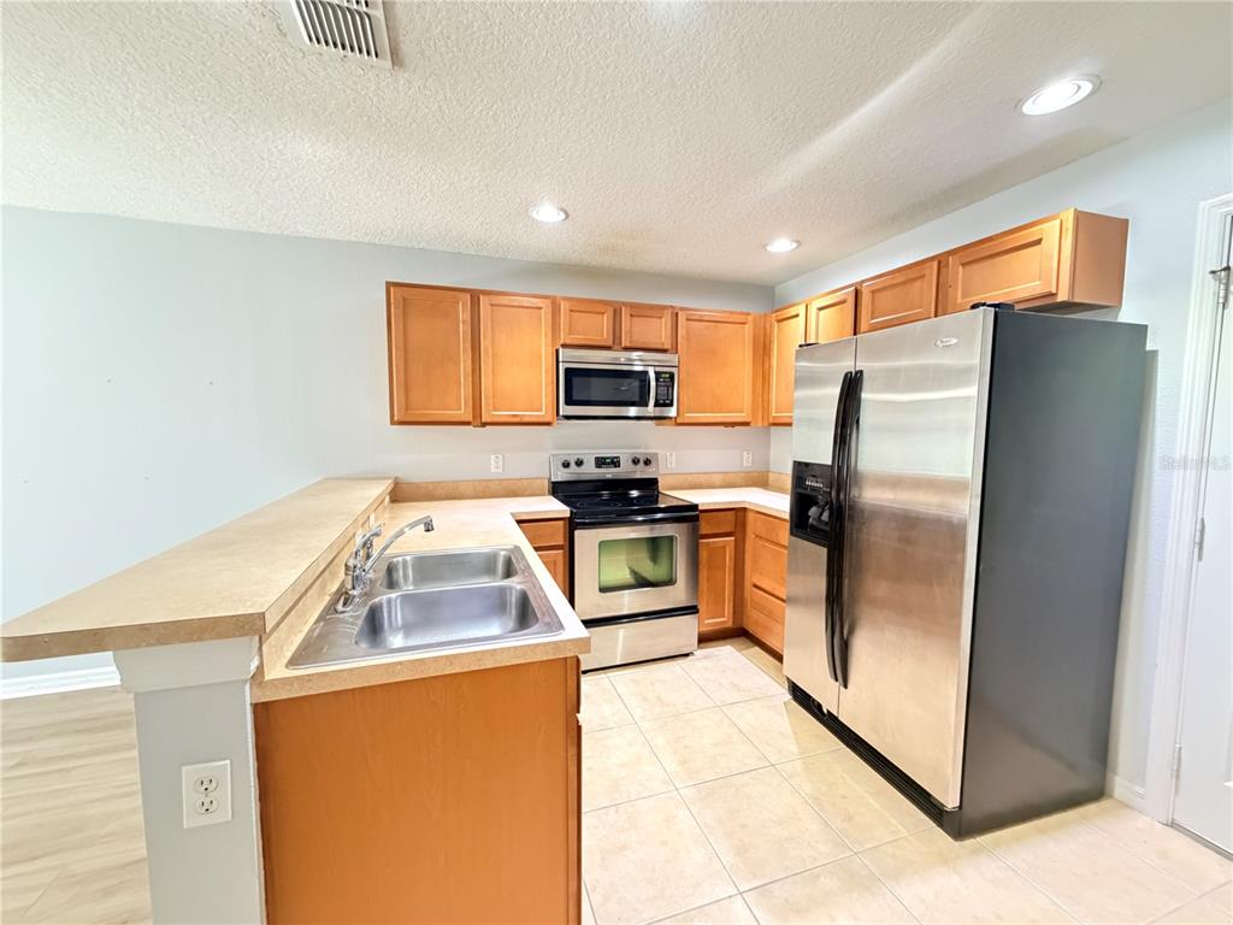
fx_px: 499
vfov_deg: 85.7
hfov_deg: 102.1
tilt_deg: -4.7
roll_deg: +0.4
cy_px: 462
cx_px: 616
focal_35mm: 14
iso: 1250
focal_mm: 2.22
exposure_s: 1/40
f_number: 2.2
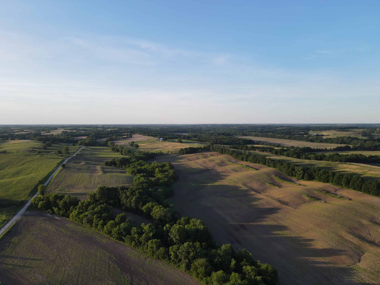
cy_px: 142
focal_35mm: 24
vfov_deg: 56.8
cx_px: 190
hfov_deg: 71.6
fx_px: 263
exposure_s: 1/250
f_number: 2.8
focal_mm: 4.5
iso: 100
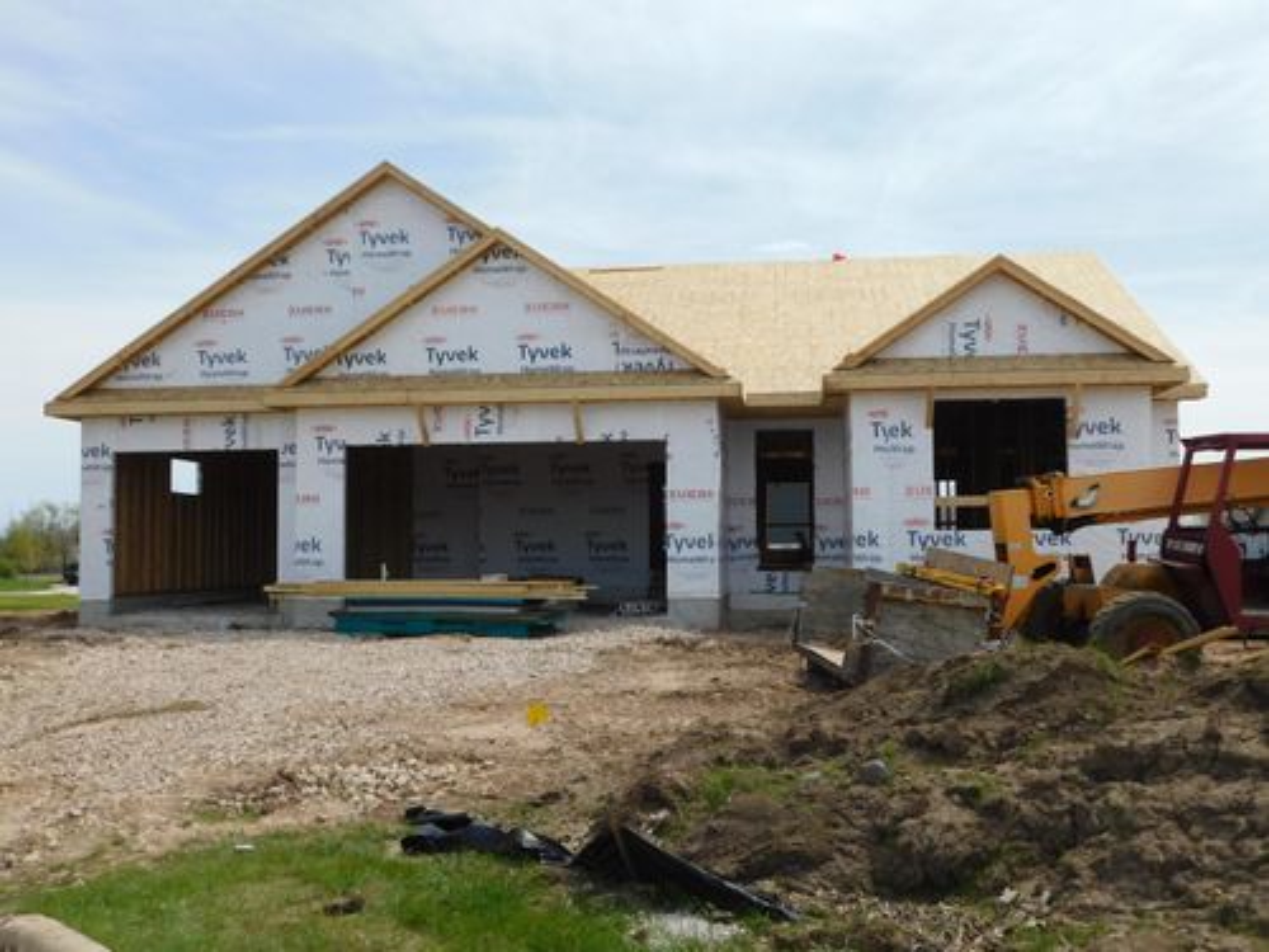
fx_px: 1320
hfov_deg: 51.4
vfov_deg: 39.7
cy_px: 476
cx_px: 634
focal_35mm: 36
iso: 125
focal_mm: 6.3
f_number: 3.5
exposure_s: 1/1250
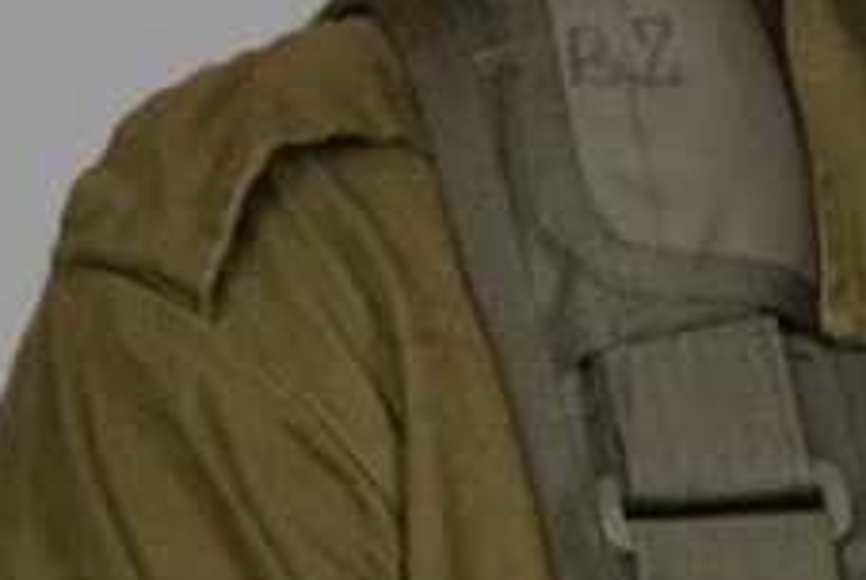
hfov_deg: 1.8
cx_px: 2365
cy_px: 2057
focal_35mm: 1150
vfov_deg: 1.2
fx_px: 27699
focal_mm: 110
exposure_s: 1/250
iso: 2500
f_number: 4.5
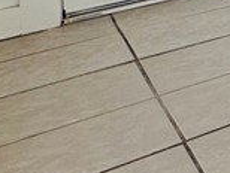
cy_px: -210
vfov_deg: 13.0
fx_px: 619
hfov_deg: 12.2
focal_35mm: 93
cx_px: 651
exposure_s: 1/120
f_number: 2.2
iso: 64
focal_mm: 2.22
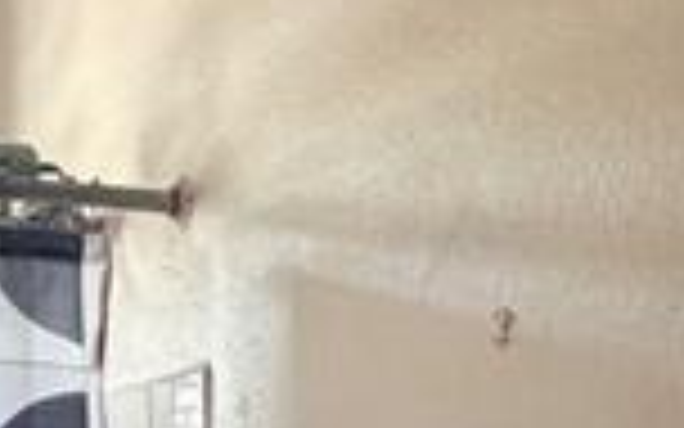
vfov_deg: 12.1
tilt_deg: -4.0
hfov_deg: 20.7
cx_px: 198
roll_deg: +0.8
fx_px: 1864
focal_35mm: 100
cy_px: 739
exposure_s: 1/60
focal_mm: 2.22
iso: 640
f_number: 2.2
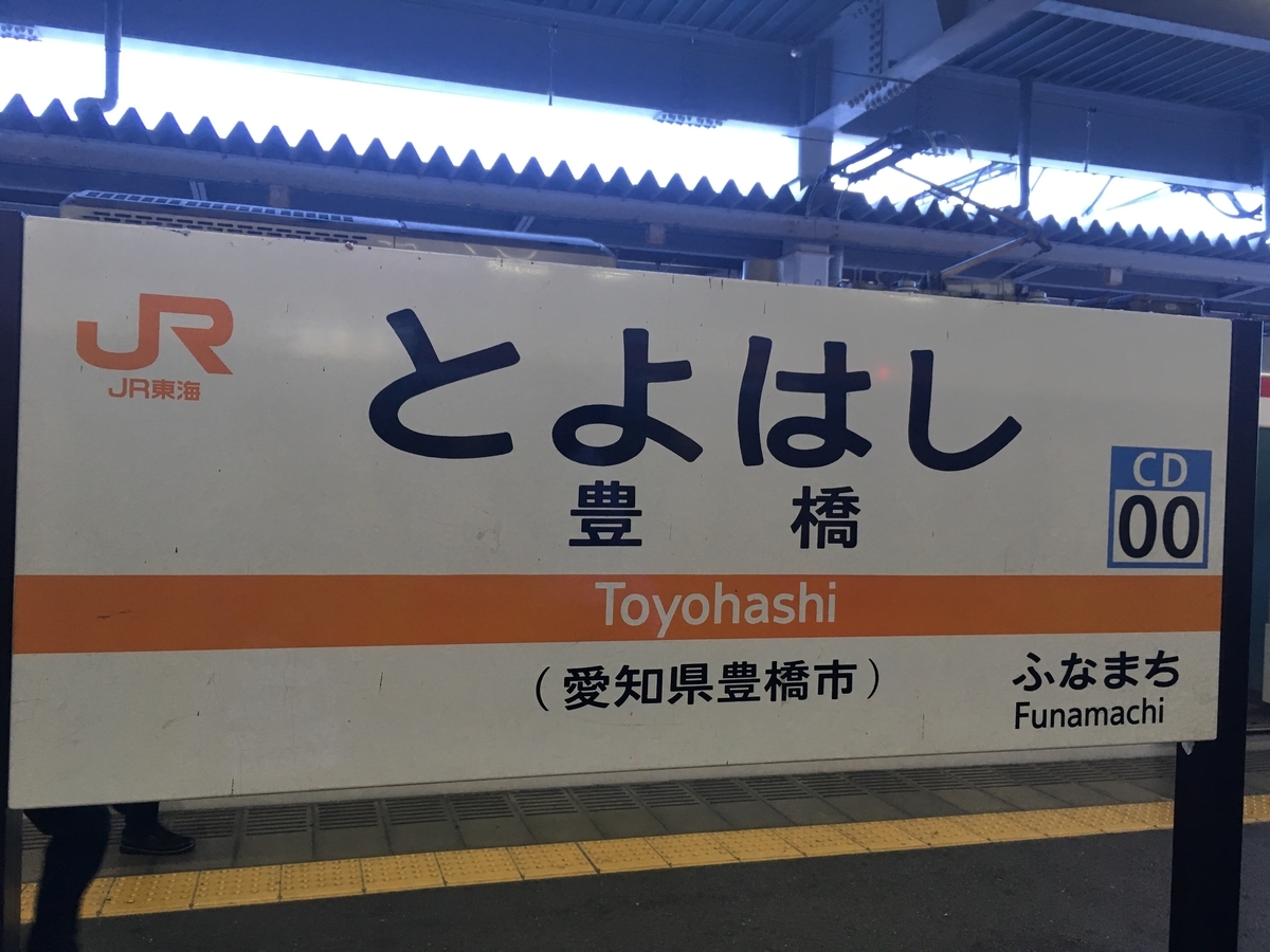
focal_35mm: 29
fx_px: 1064
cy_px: 476
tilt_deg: -0.6
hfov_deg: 61.7
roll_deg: -1.8
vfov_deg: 48.2
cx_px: 635
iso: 40
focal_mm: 4.15
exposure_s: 1/30
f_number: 2.2
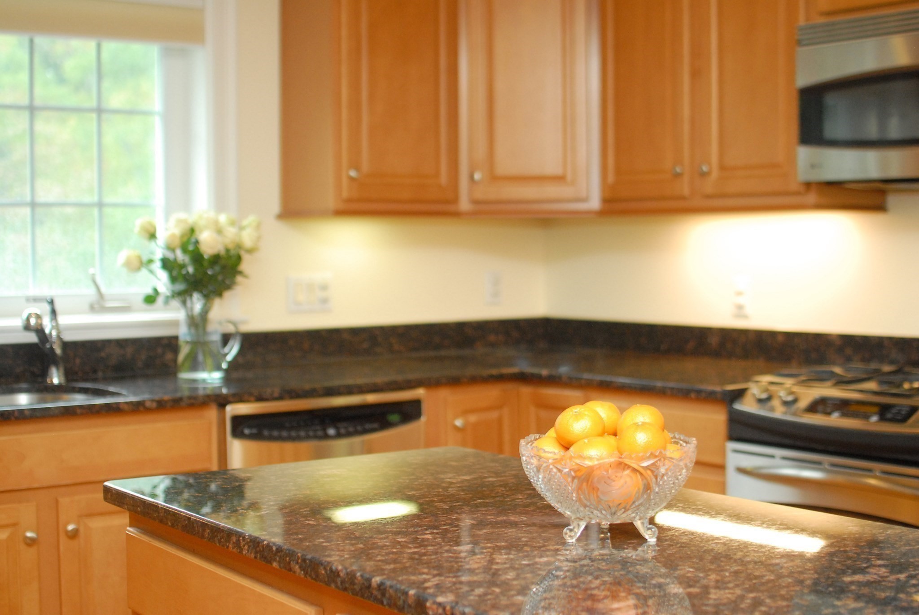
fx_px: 1342
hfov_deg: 37.8
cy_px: 308
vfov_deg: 25.8
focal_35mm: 52
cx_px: 460
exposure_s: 1/250
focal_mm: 35
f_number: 2.5
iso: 800
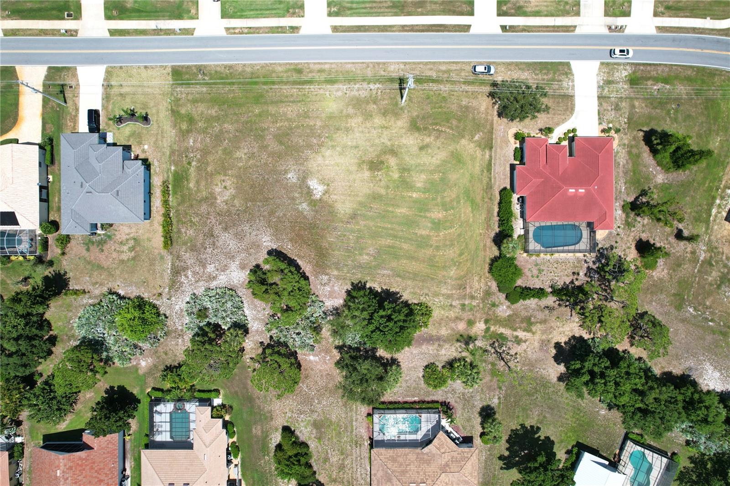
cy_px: 243
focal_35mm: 22
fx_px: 446
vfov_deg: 57.2
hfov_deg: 78.6
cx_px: 365
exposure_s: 1/2000
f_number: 2.8
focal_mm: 8.38
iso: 100
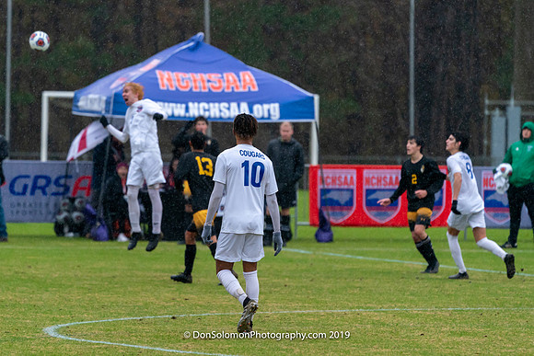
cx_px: 237
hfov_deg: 5.4
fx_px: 5647
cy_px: 215
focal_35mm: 381
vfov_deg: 3.6
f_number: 5.6
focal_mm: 315
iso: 3200
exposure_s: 1/1000
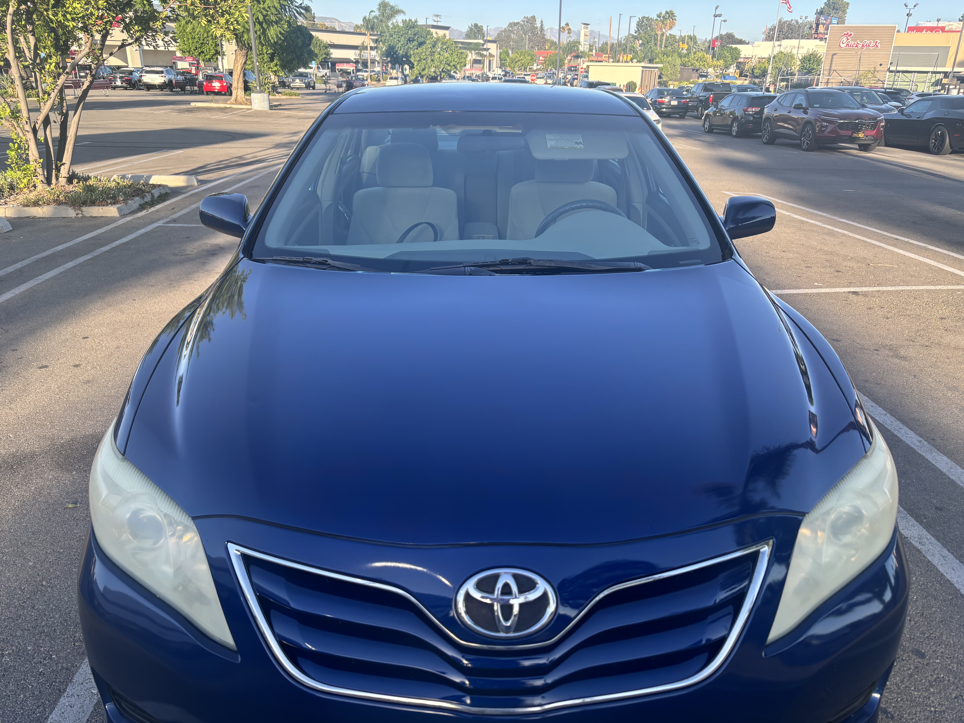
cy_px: 362
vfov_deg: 53.1
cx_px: 482
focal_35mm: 26
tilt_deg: -22.7
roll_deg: -0.9
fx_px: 724
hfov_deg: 67.3
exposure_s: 1/432
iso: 50
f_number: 1.6
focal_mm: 5.96
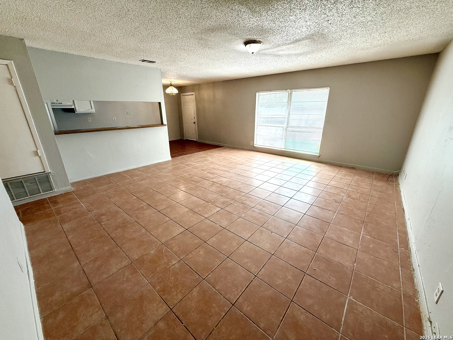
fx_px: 183
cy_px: 170
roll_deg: +0.8
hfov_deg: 102.1
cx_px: 226
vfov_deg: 85.7
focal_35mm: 14
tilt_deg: -18.8
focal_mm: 2.22
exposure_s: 1/136
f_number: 2.2
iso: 64
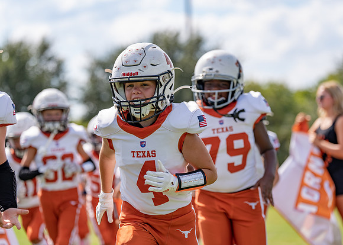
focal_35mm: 132
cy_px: 122
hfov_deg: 15.2
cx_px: 172
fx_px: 1286
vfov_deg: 10.9
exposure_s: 1/1600
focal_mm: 126
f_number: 2.8
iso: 100
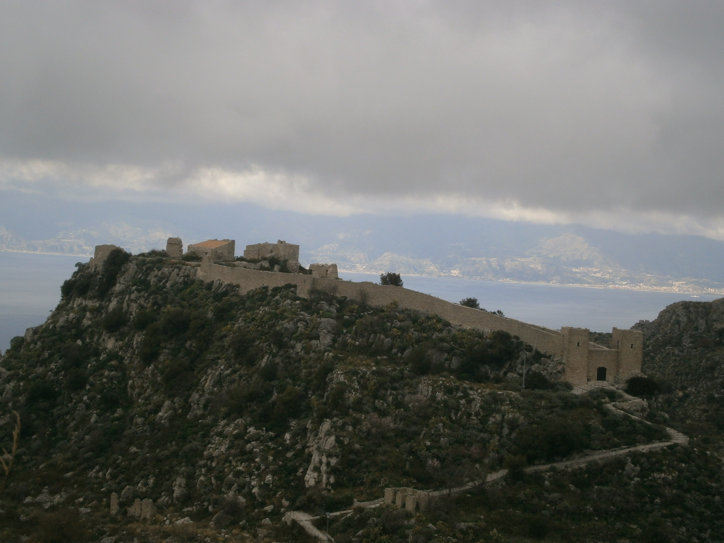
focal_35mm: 73
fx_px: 1527
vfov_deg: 20.2
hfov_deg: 26.7
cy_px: 272
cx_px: 362
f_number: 4.4
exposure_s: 1/500
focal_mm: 13
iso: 80
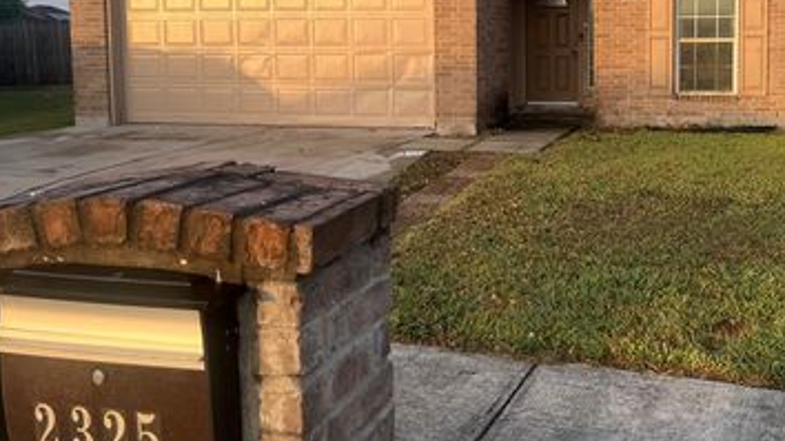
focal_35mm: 40
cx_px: 532
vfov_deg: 29.1
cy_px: 99
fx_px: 832
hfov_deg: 49.5
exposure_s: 1/761
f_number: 1.6
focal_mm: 5.1
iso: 50
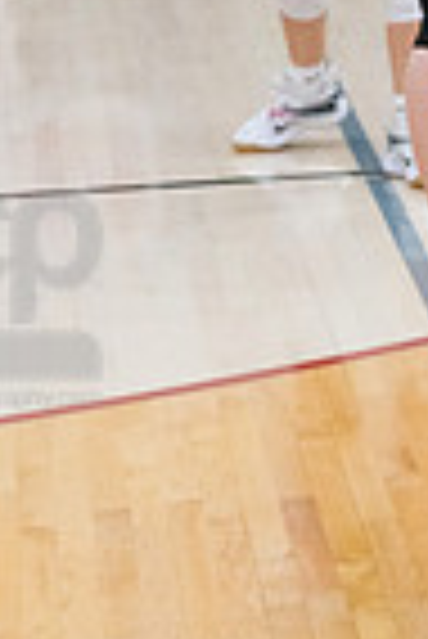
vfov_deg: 9.1
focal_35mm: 222
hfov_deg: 6.2
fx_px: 3949
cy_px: -202
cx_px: 491
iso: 6400
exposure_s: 1/1000
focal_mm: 70
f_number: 4.5
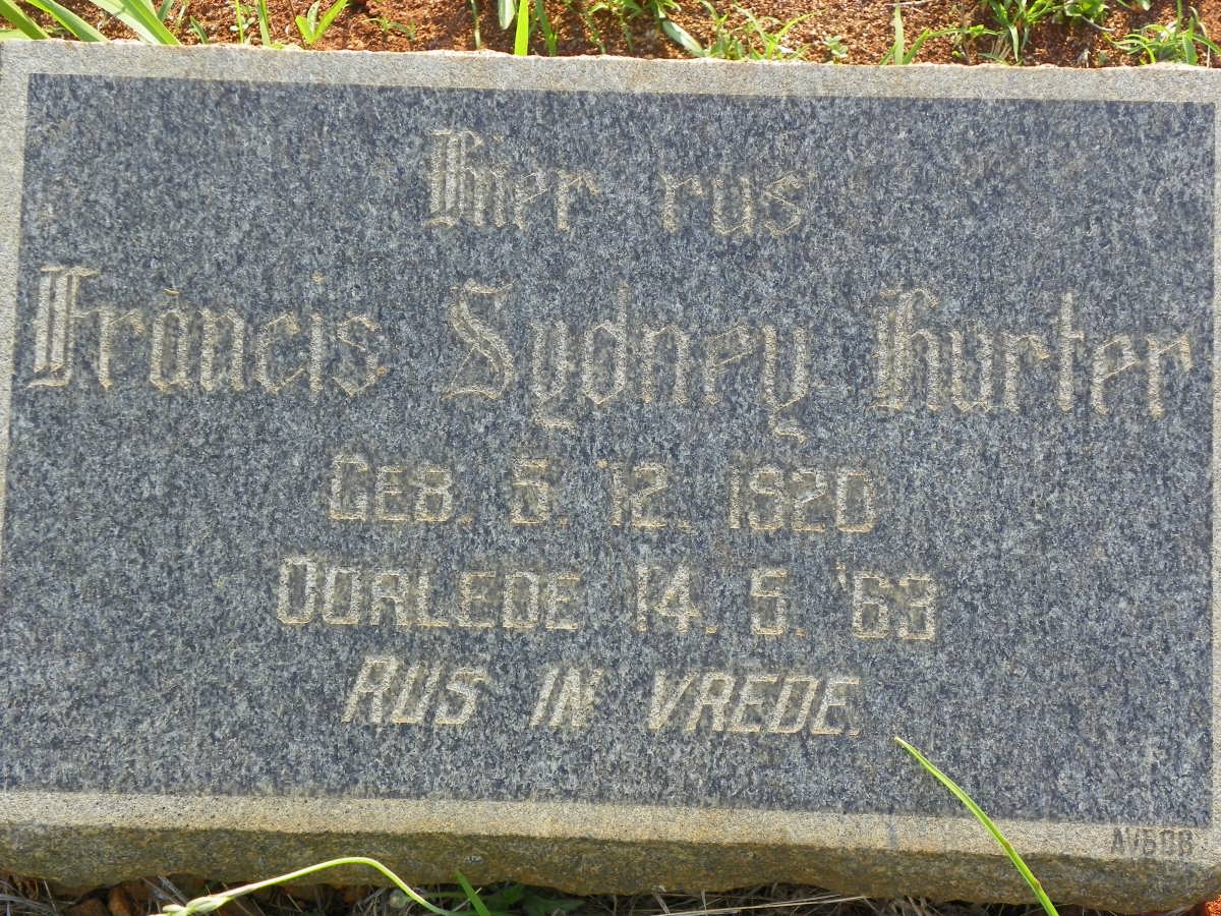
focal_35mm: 87
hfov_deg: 22.5
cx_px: 610
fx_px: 3069
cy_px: 458
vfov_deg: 17.0
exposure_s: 1/100
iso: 64
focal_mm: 15.5
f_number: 4
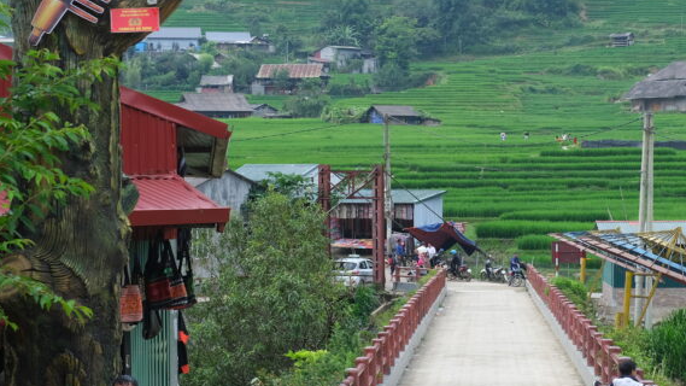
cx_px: 436
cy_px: 130
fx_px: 1819
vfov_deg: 12.1
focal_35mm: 100
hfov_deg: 21.3
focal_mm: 35
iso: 160
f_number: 3.6
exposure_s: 1/420
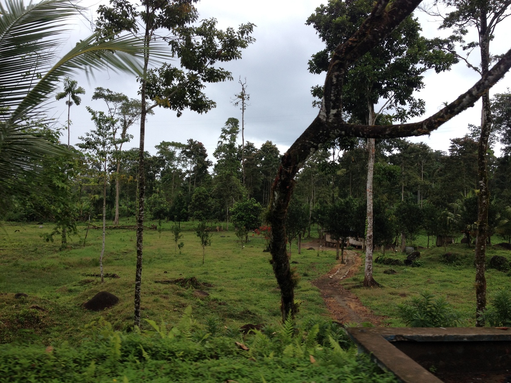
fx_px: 517
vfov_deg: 40.7
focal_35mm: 35
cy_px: 192
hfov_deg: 52.6
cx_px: 256
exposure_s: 1/627
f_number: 2.4
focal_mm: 4.28
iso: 50
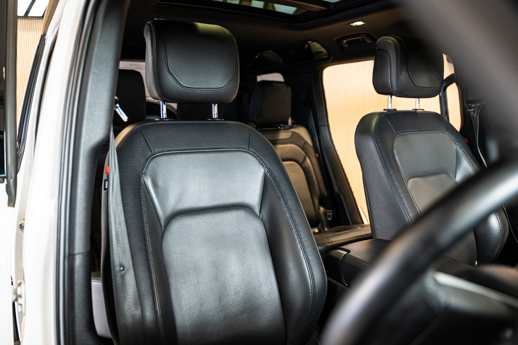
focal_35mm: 28
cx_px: 259
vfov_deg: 46.4
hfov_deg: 65.5
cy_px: 172
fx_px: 403
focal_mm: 28
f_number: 2.8
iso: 1600
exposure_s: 1/125
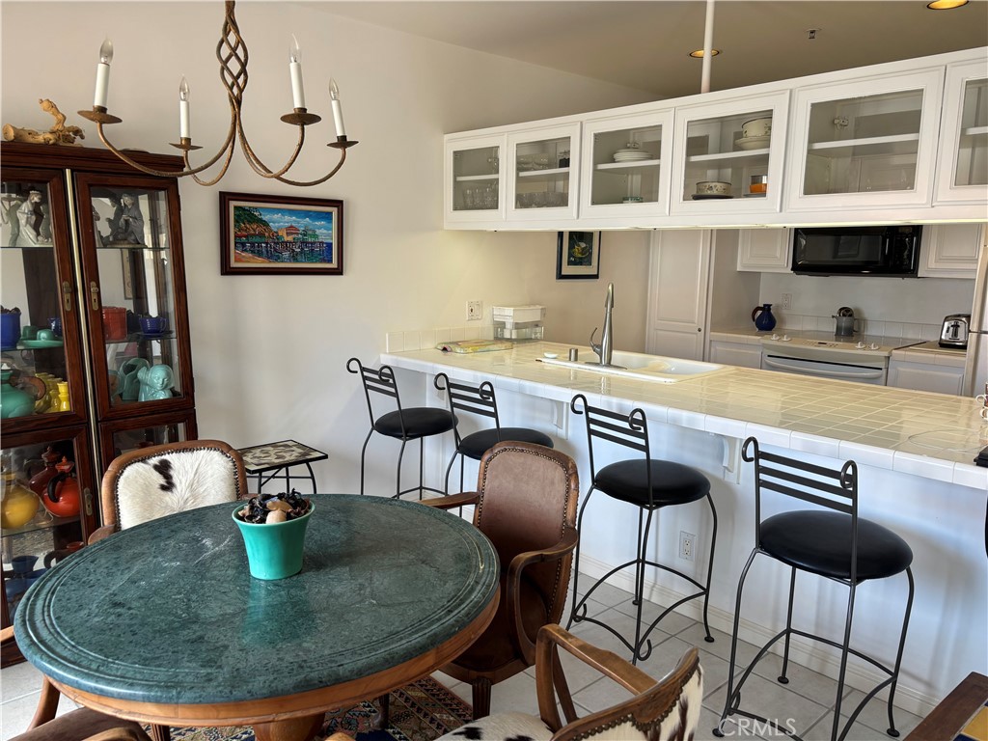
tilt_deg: -10.0
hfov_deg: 67.3
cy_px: 370
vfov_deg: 53.1
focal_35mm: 26
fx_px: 742
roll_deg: +0.3
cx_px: 494
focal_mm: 5.96
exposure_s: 1/120
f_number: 1.6
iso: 80
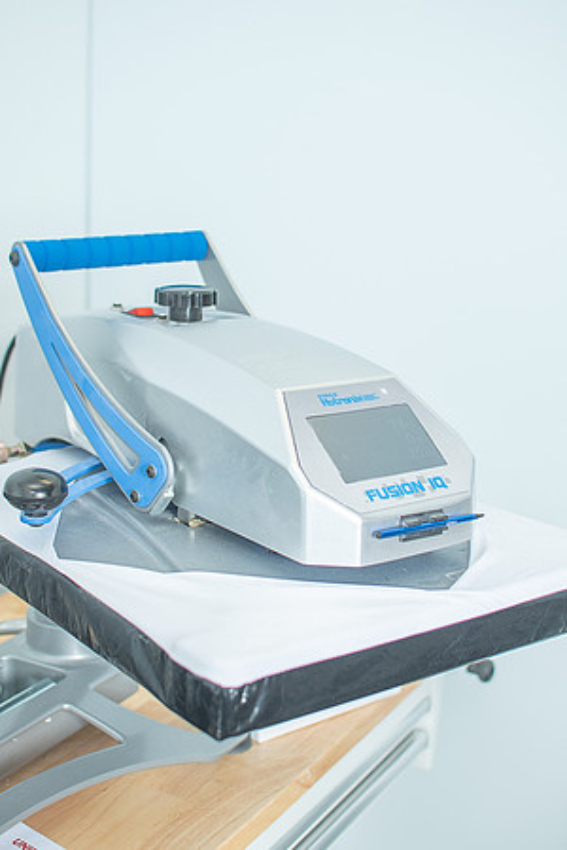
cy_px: 425
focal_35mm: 52
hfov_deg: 26.0
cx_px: 284
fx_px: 1228
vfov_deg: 38.2
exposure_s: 1/200
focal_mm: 35
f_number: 3.2
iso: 100
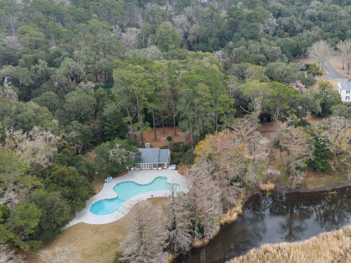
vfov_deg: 34.3
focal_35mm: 42
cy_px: 132
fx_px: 426
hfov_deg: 43.7
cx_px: 253
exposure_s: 1/60
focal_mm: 12.29
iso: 400
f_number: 7.1
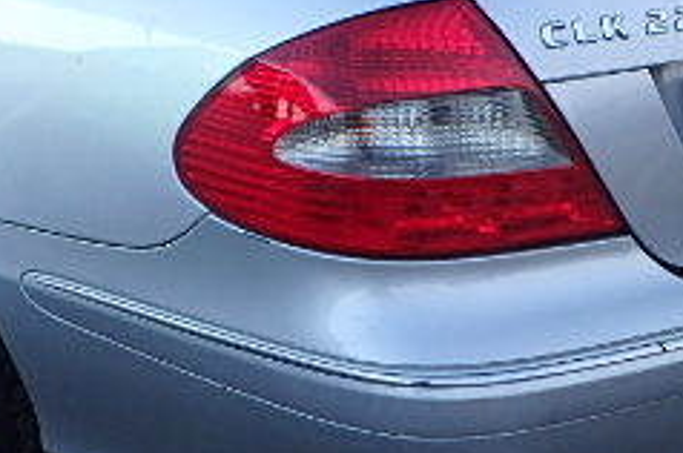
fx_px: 1326
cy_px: 238
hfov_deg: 28.8
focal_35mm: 70
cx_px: 293
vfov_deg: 19.4
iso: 320
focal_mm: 4.5
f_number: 4.1
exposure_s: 1/30
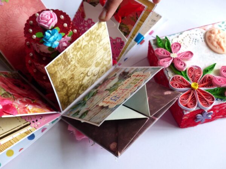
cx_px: 113
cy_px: 84
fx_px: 307
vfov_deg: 30.9
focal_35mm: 47
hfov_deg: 40.4
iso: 160
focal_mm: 8.4
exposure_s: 1/60
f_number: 2.8
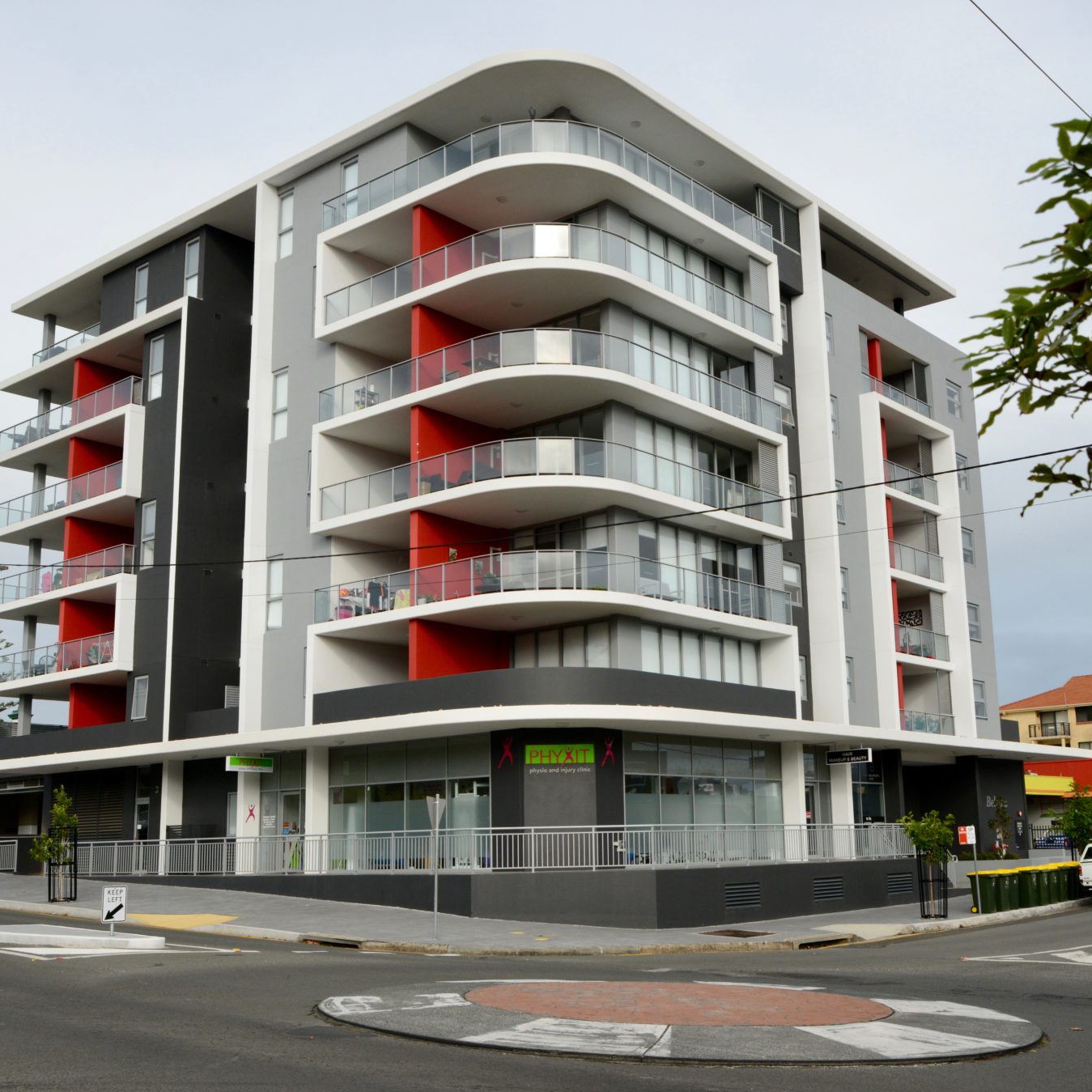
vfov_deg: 41.9
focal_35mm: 40
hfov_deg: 41.8
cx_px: 616
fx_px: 1428
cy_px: 547
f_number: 11
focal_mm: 31
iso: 640
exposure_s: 1/500
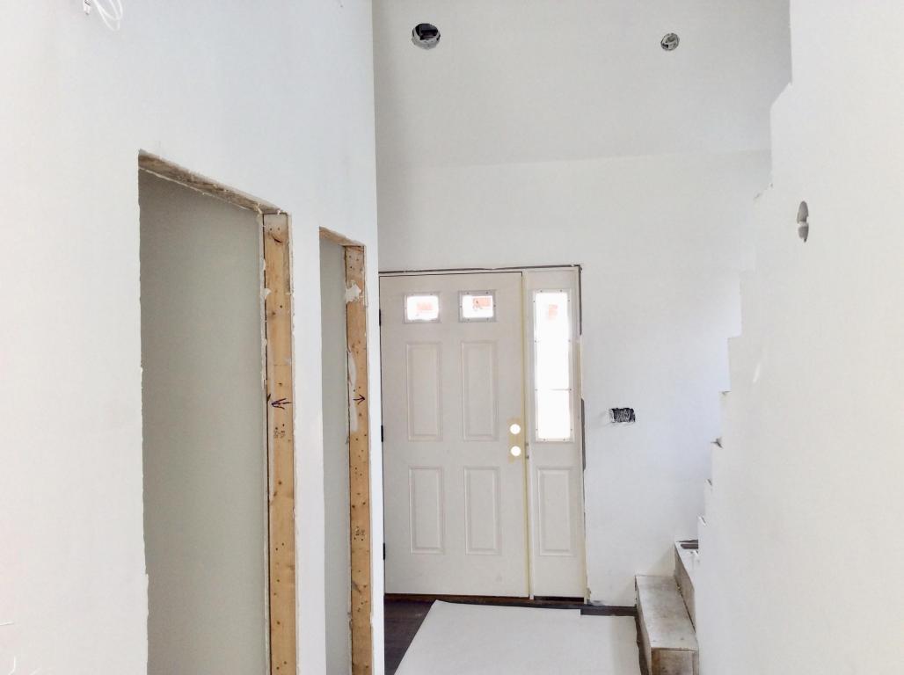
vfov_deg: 44.1
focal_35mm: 32
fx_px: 835
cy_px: 338
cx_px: 452
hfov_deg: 56.9
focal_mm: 3.3
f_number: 2.4
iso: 32
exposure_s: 1/40
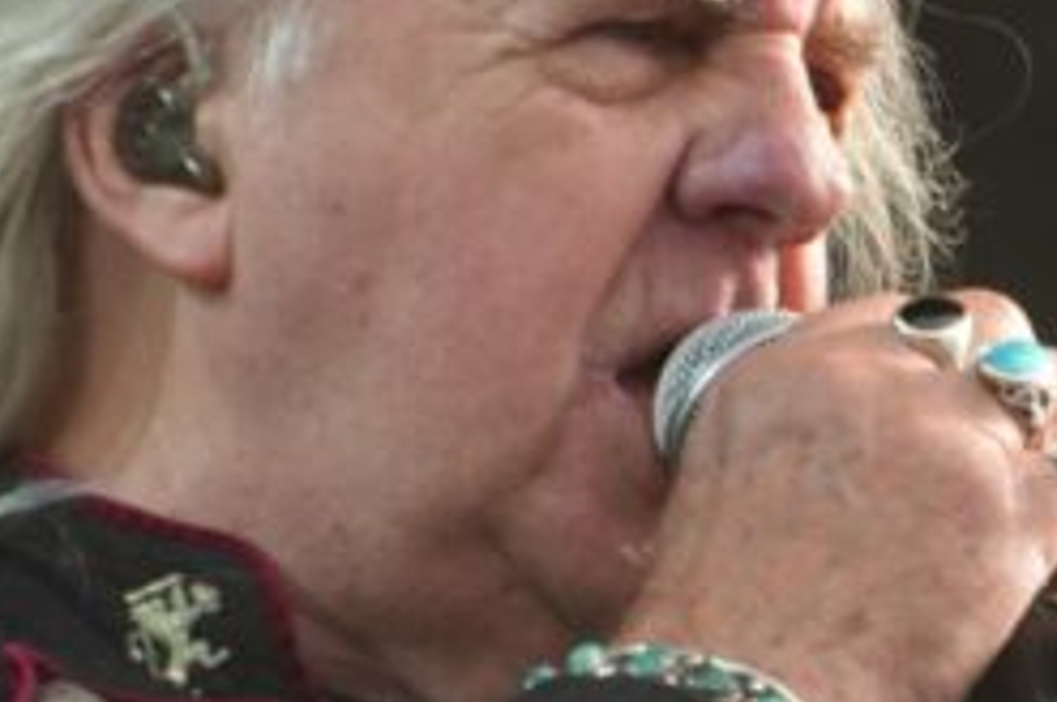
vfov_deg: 1.1
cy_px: 449
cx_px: 963
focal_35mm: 1294
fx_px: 37930
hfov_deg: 1.6
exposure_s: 1/500
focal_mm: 277
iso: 500
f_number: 6.3
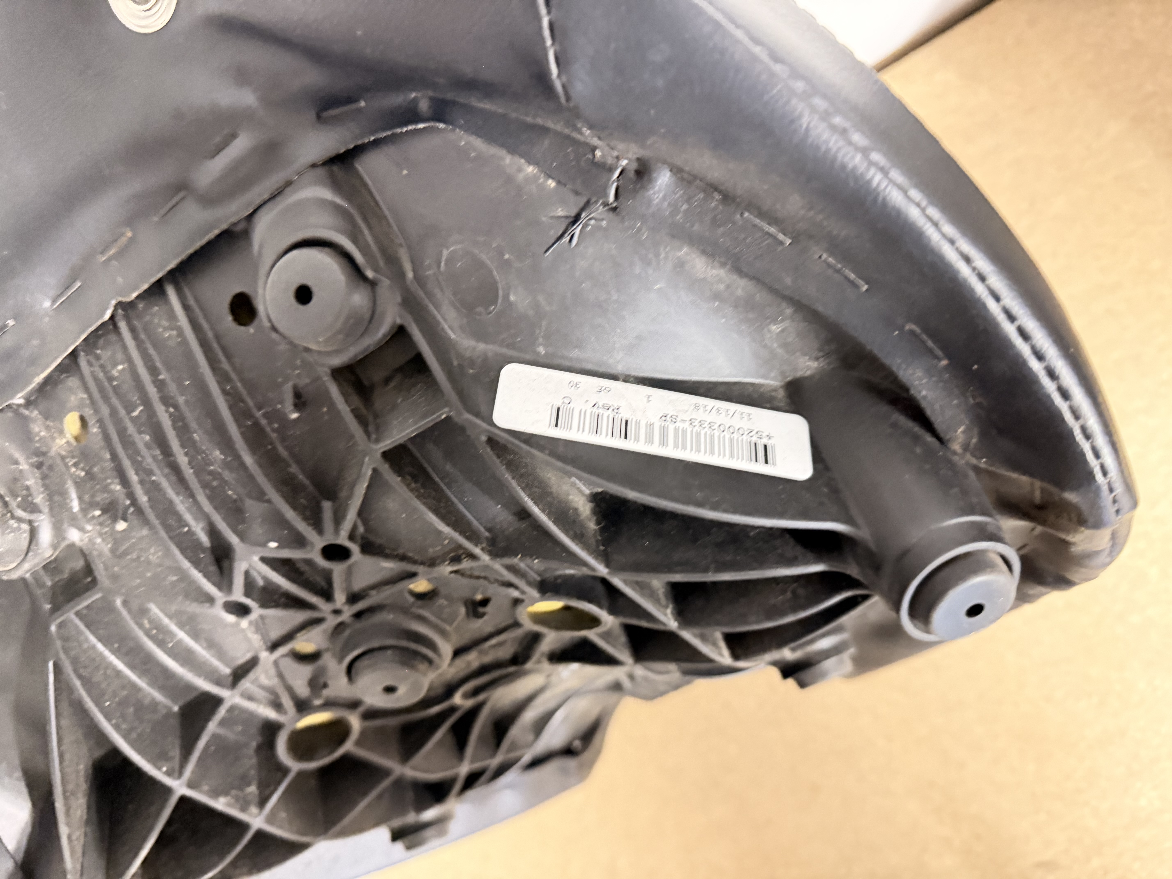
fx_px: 813
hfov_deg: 71.6
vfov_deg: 56.8
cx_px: 586
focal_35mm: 24
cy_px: 440
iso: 1600
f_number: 1.78
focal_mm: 6.76
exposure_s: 1/25
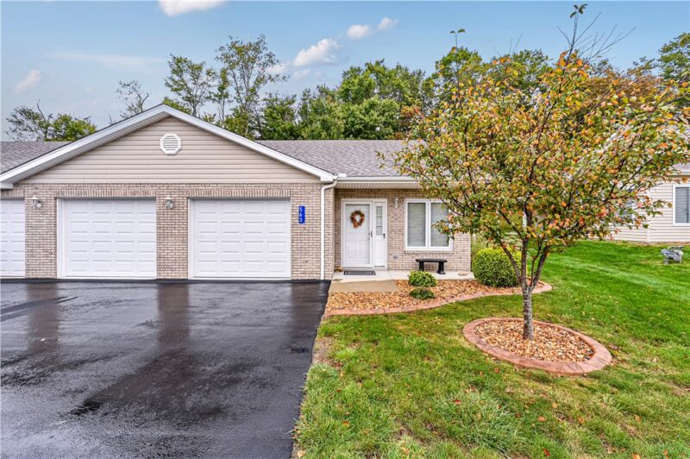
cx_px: 345
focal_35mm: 15
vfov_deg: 77.2
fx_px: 287
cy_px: 230
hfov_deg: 100.4
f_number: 8
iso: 200
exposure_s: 1/25
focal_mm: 15
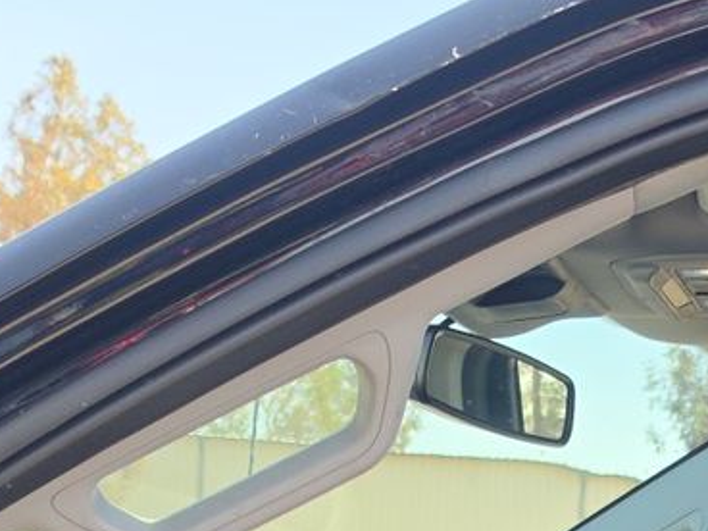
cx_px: 741
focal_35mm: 100
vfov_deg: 12.7
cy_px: 1108
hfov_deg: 19.0
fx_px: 2045
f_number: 1.4
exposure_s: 1/225
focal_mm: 6.5
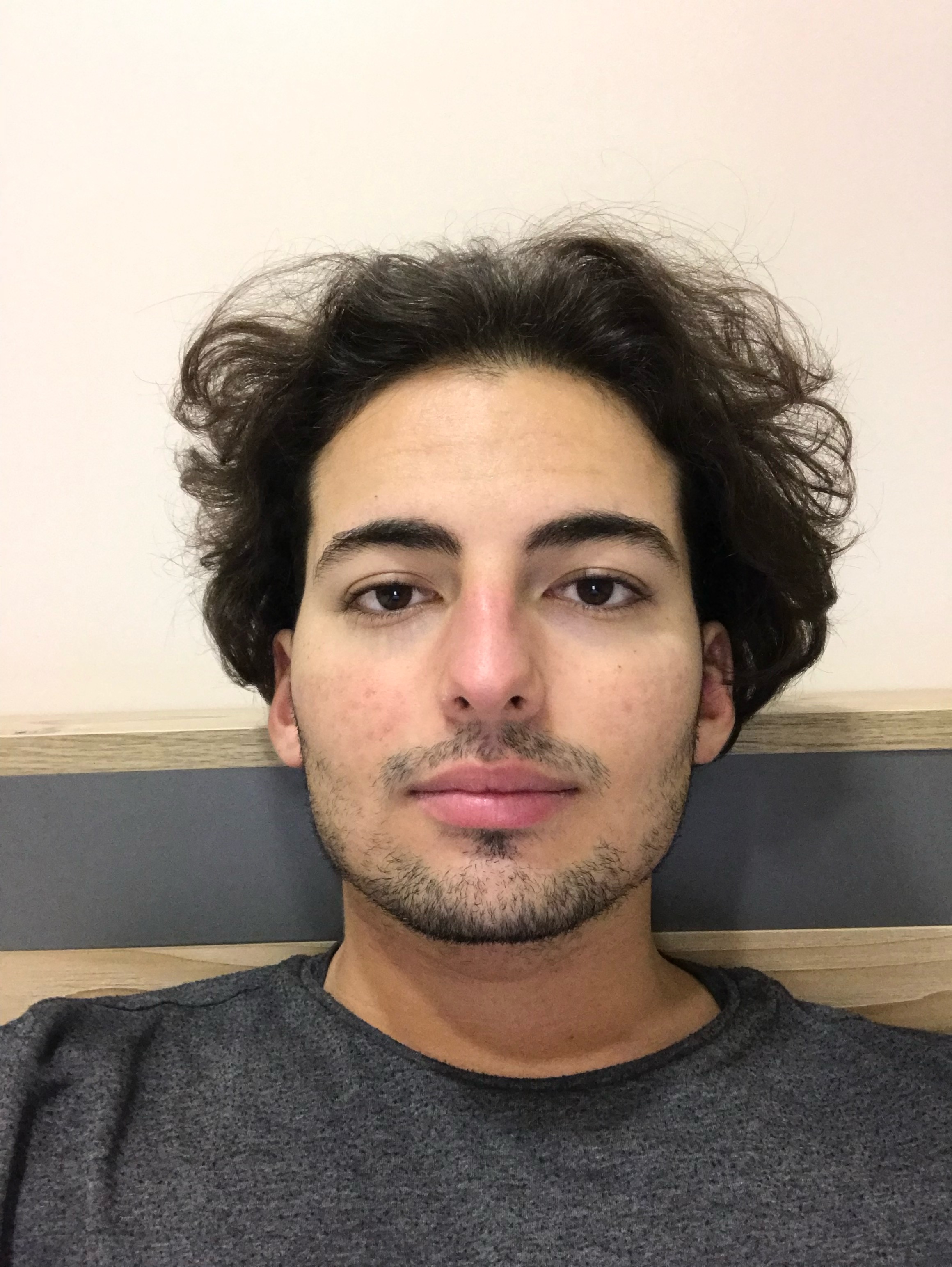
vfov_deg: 56.8
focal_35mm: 32
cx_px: 476
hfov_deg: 44.2
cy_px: 634
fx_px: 1172
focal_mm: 2.87
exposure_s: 1/33
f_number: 2.2
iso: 160
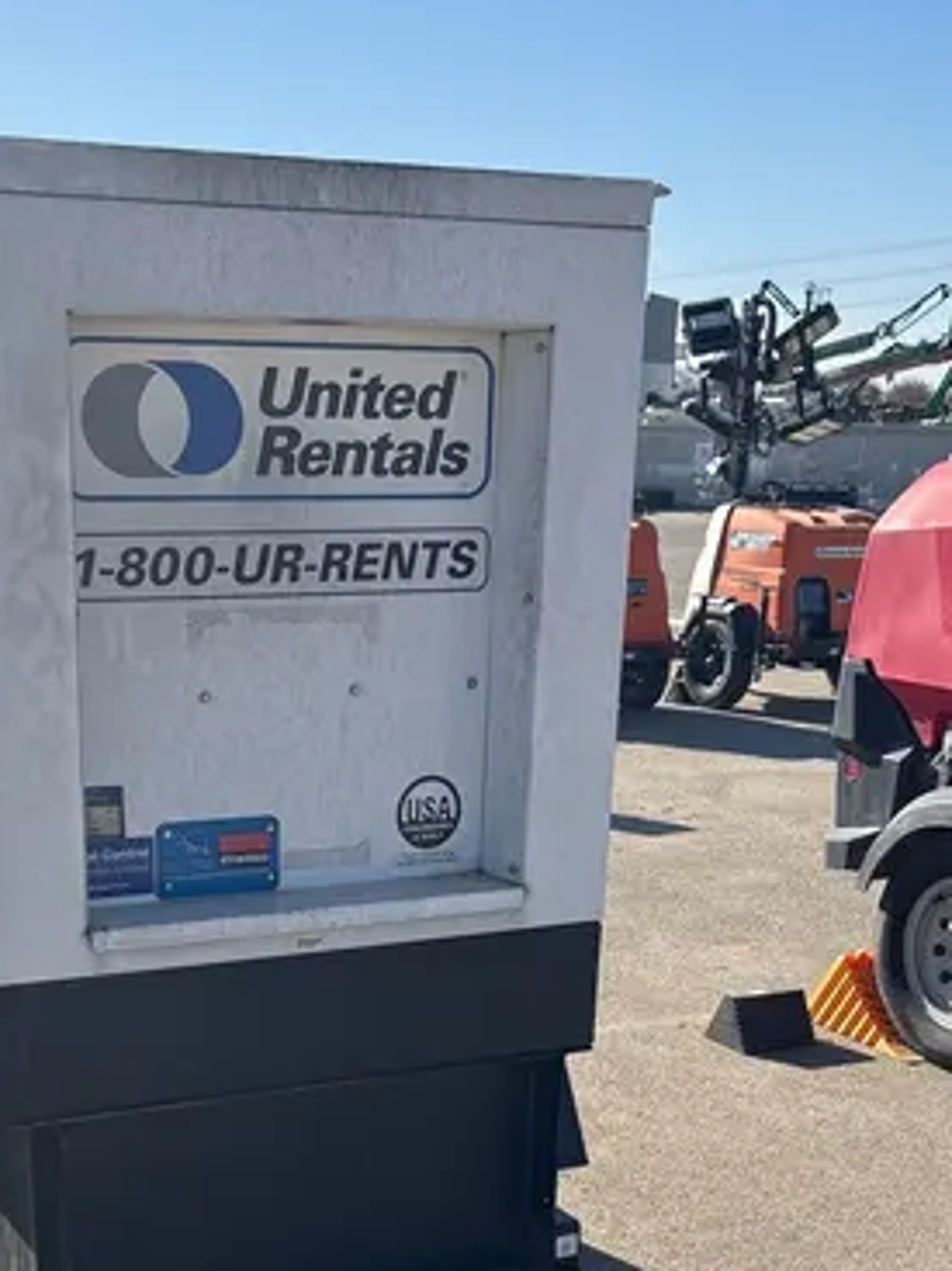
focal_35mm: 52
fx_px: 1908
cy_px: 1096
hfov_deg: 27.7
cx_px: 270
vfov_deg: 35.1
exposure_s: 1/3106
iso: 50
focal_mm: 5.96
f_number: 1.6
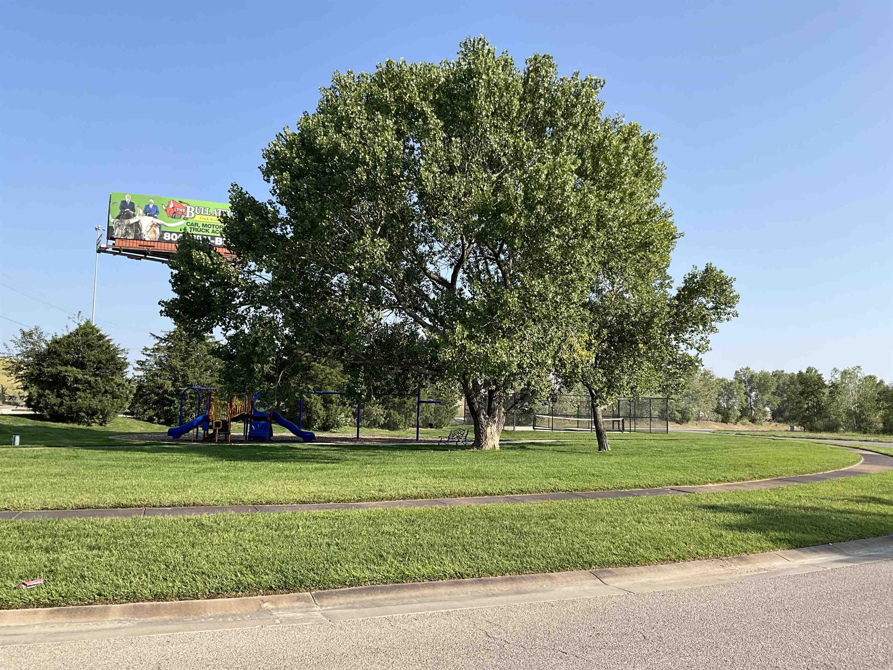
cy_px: 335
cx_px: 446
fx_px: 748
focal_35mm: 29
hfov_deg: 61.7
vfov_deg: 48.2
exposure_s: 1/1098
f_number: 1.8
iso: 25
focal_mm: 3
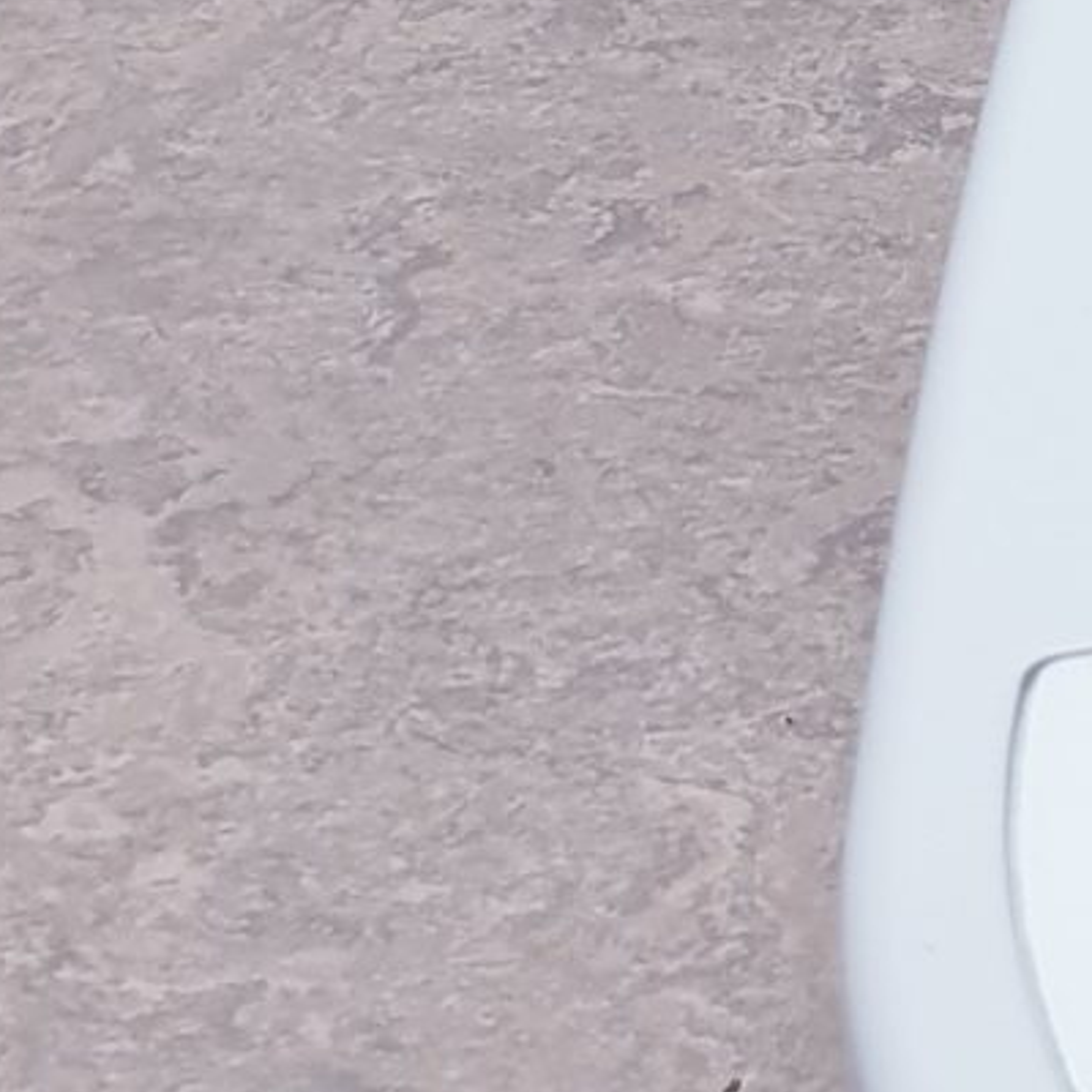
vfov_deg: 11.2
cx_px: 1927
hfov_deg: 11.1
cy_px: -786
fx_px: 5246
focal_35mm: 147
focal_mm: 4.3
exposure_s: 1/100
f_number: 2.4
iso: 80
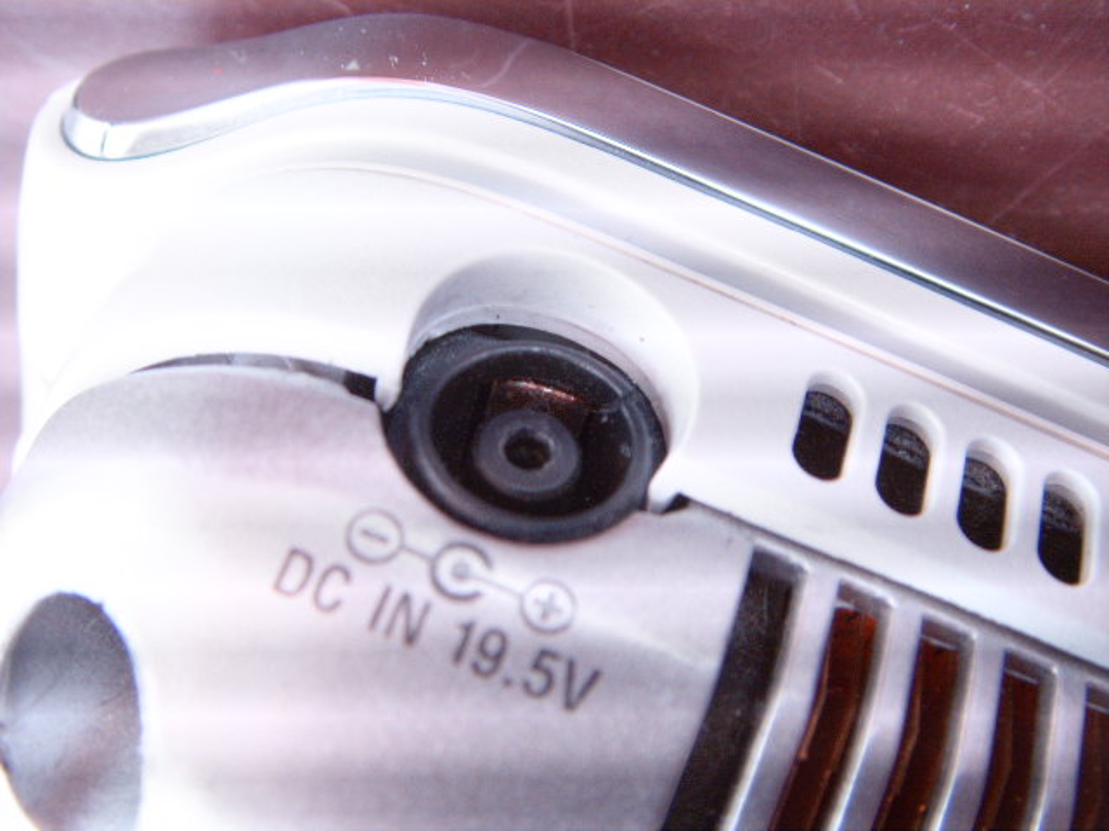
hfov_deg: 47.9
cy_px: 416
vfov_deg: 36.8
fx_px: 1249
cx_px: 554
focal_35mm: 39
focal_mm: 6.6
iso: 152
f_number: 3.5
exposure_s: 1/15
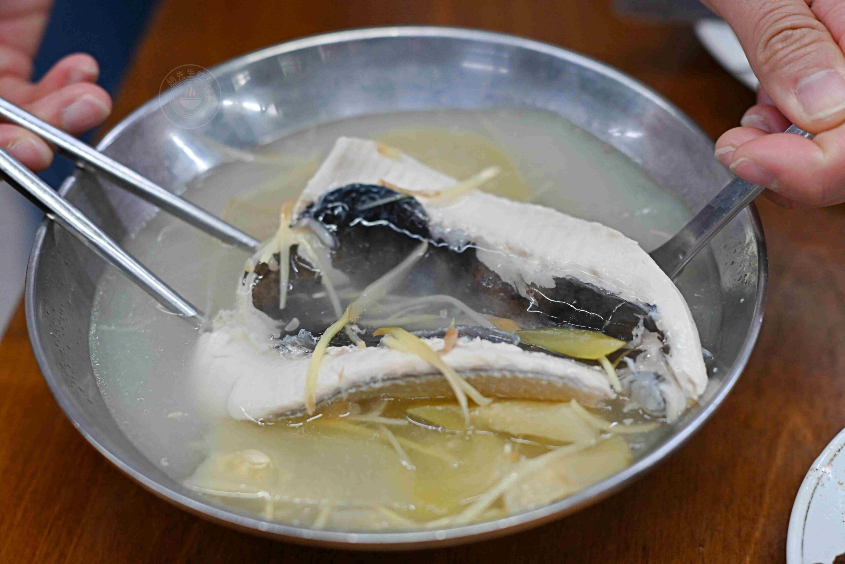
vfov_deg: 18.2
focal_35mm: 75
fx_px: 1760
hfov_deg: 27.0
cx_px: 422
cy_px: 282
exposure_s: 1/200
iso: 720
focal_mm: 50
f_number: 2.5
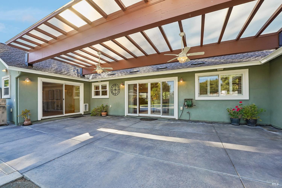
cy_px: 94
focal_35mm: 14
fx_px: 110
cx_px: 141
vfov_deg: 81.2
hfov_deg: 104.3
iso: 640
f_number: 6.3
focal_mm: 14
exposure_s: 1/250
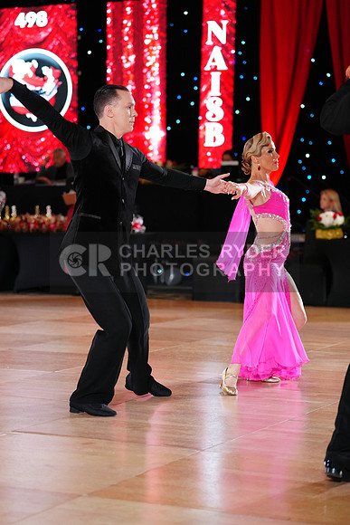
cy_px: 262
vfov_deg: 23.6
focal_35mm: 86
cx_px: 175
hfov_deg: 15.9
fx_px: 1253
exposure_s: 1/400
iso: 2500
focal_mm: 86
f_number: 2.8
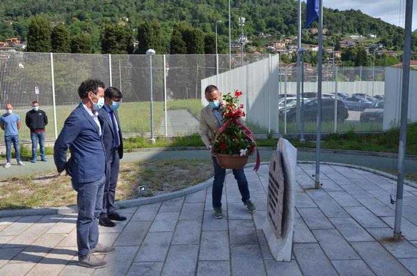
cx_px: 208
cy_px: 138
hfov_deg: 59.6
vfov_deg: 41.6
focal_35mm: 32
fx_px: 364
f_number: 16
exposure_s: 1/1000
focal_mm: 21
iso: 1600
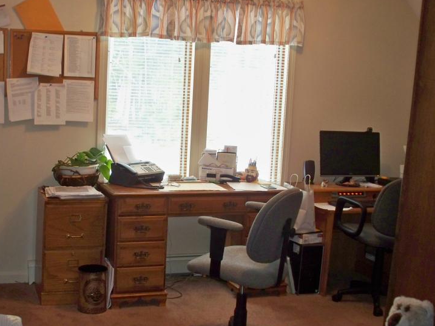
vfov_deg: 29.1
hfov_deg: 37.7
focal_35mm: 50
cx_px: 139
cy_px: 187
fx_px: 628
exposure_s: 1/30
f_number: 2.8
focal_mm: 7.54
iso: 200
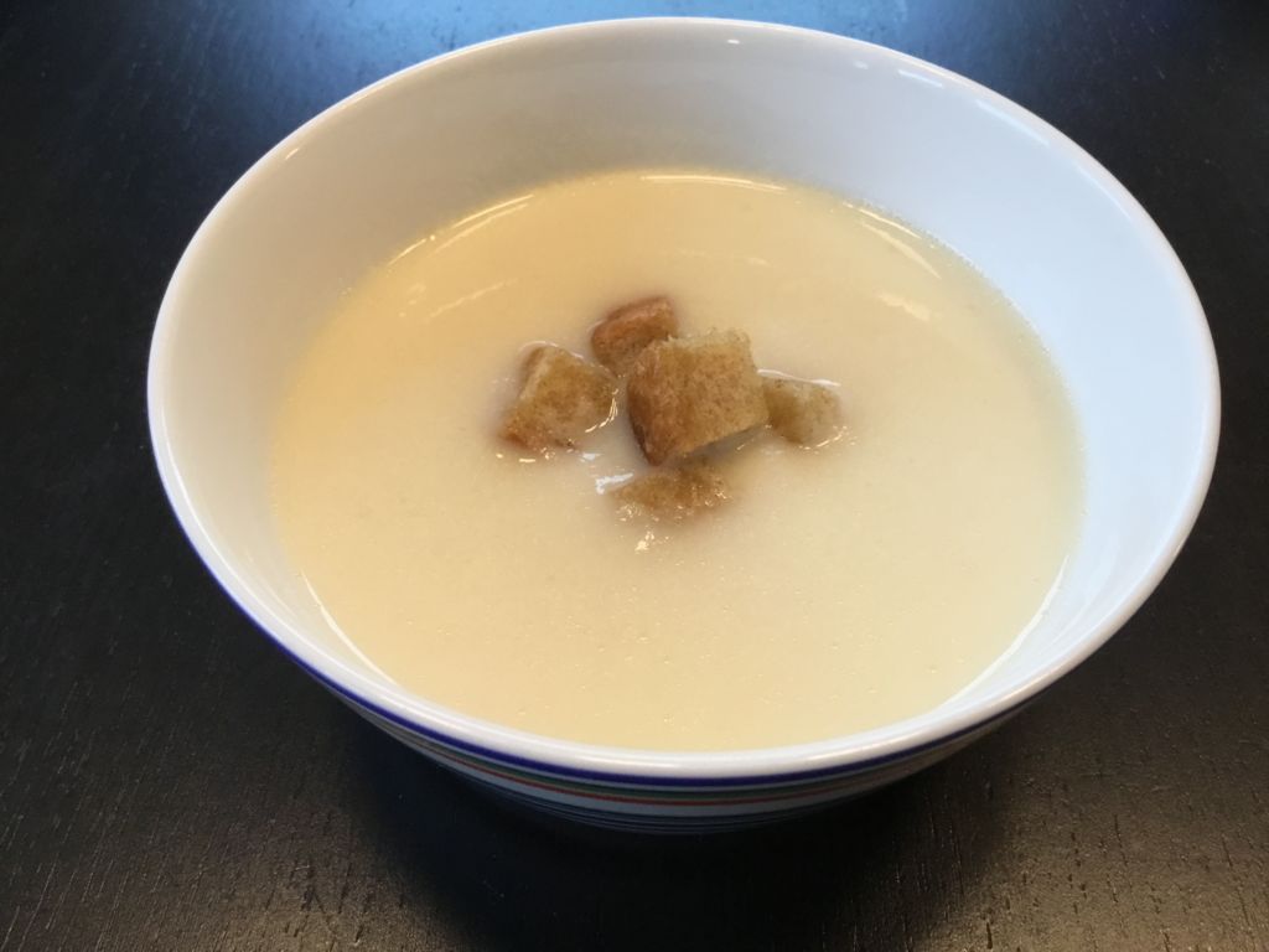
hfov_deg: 58.4
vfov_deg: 45.4
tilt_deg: -53.2
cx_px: 634
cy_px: 476
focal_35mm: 31
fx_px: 1136
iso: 125
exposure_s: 1/33
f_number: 2.4
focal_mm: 3.3
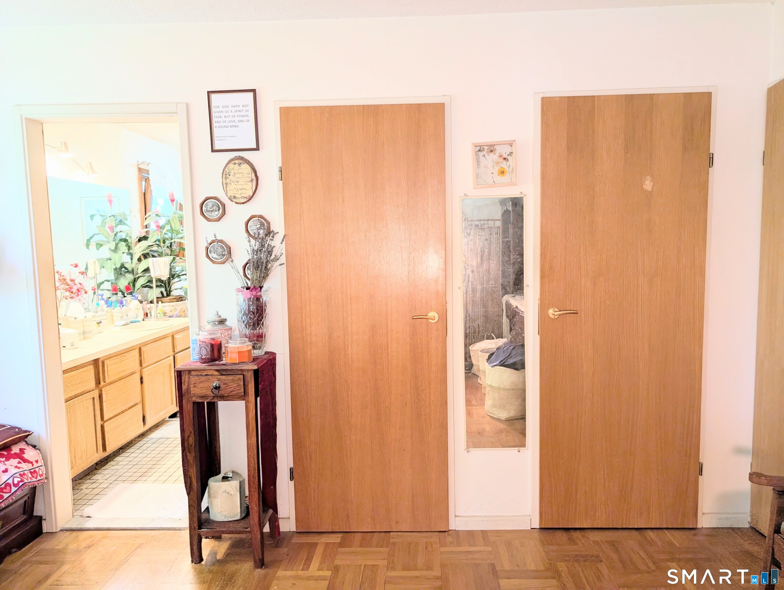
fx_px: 544
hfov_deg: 71.5
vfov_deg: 56.9
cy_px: 295
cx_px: 392
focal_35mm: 24
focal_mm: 6.9
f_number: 1.68
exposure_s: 1/120
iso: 393
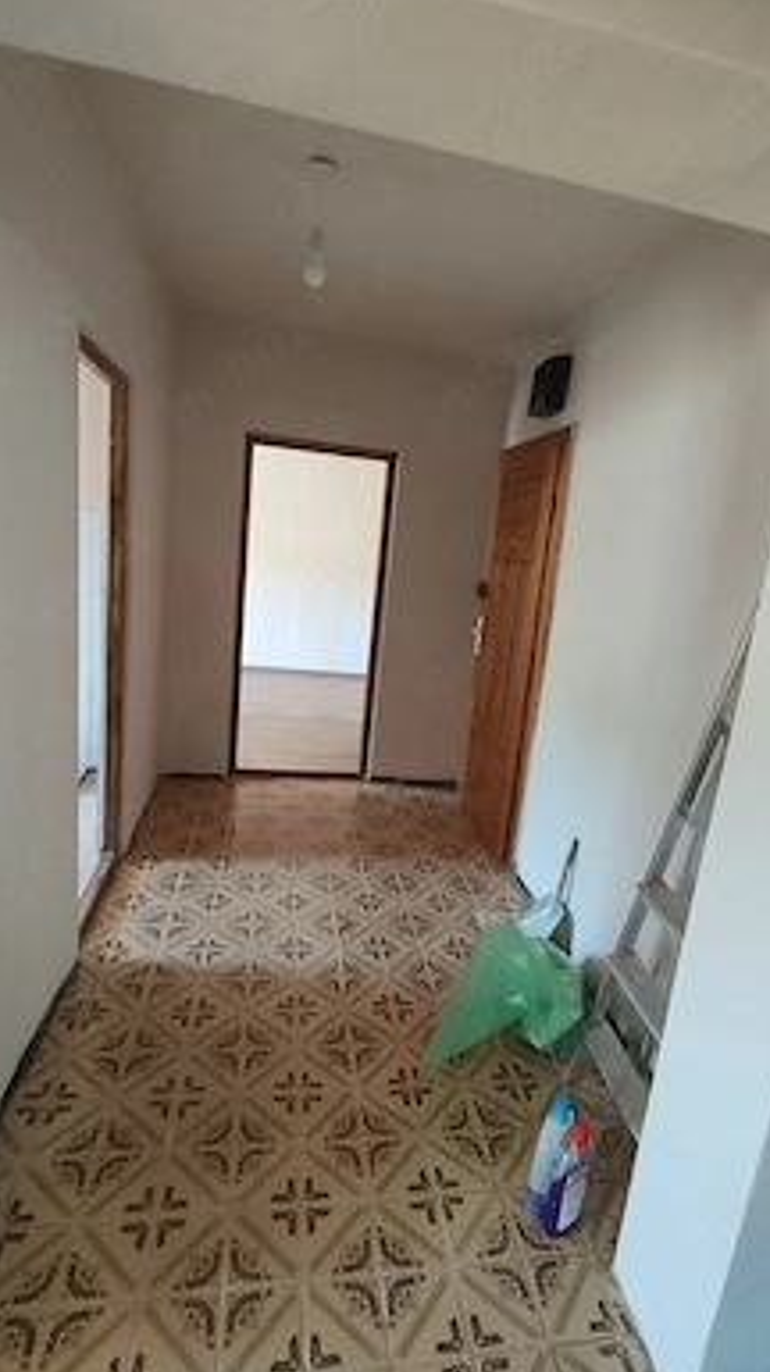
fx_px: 618
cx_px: 406
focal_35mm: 17
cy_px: 674
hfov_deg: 63.8
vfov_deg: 96.0
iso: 640
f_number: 2.2
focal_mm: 1.67
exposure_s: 1/45.8
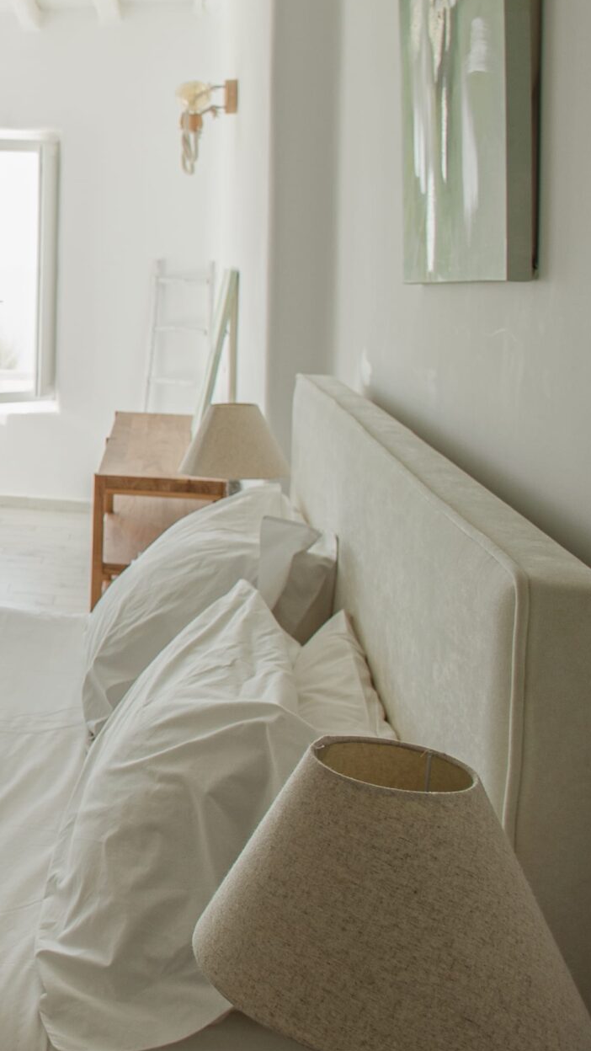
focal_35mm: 43
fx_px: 1198
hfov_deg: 20.9
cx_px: -418
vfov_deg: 47.0
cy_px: 399
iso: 100
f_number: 5.6
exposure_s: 1/125
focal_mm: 20
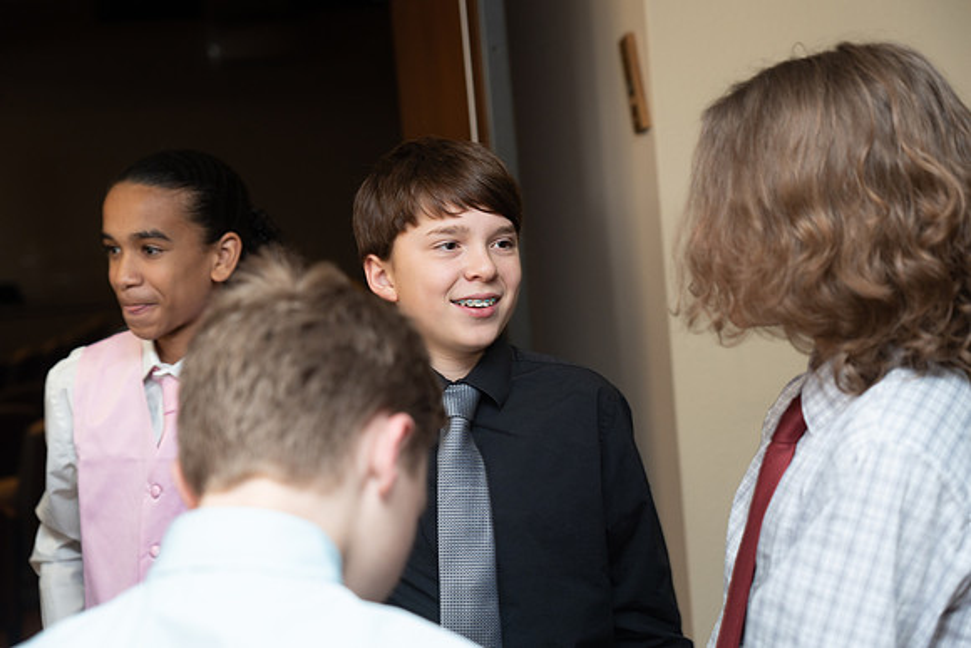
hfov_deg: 31.0
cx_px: 486
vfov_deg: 20.9
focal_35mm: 65
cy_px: 324
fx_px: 1754
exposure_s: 1/80
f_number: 4
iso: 500
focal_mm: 65
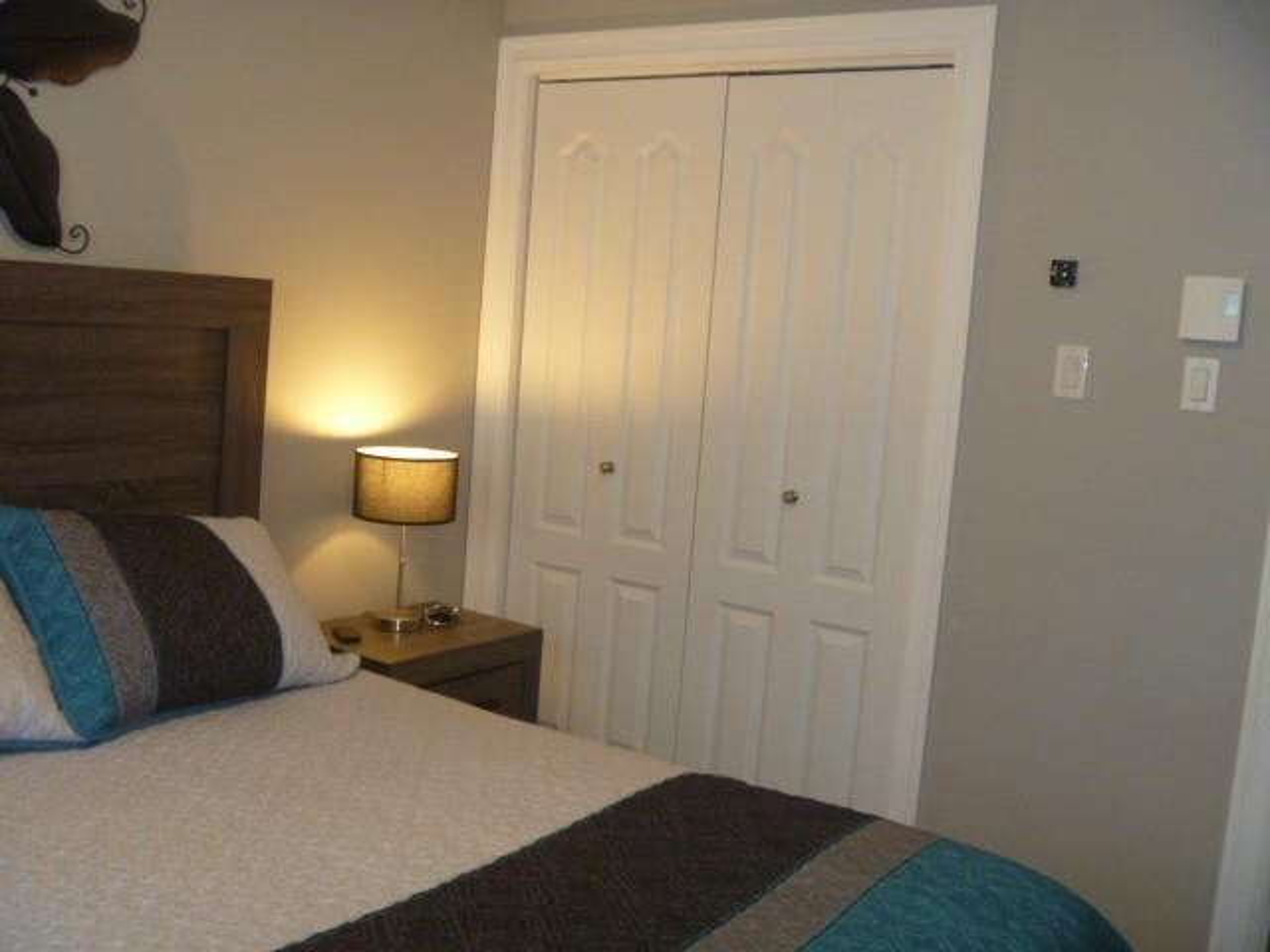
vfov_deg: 40.7
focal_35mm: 35
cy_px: 476
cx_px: 635
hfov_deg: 52.6
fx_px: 1284
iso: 250
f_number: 3.5
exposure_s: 1/30
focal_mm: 6.3
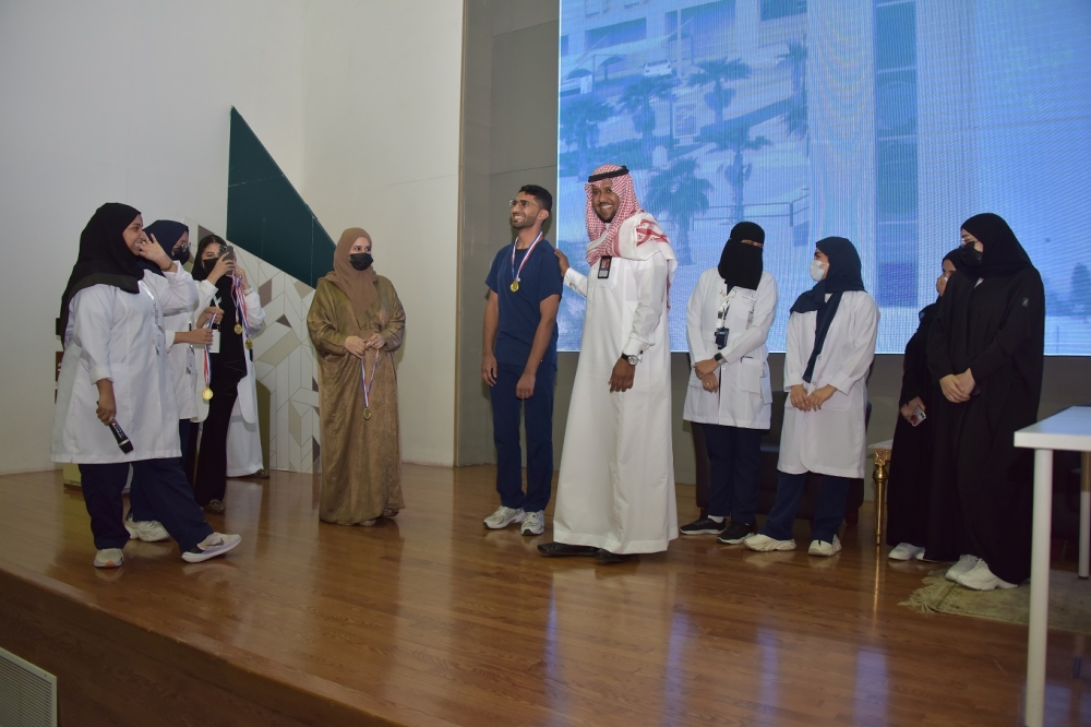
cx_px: 546
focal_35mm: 28
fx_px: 848
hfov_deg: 65.5
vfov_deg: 46.4
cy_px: 364
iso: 800
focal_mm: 28
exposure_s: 1/60
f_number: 4
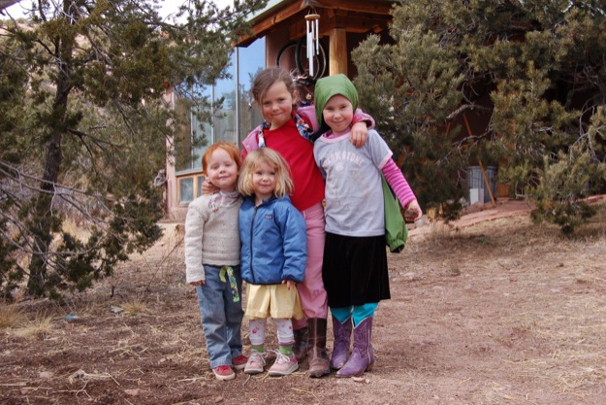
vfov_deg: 29.3
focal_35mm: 46
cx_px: 299
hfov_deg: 42.7
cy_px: 201
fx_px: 774
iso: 400
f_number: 7.1
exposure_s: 1/200
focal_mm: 30
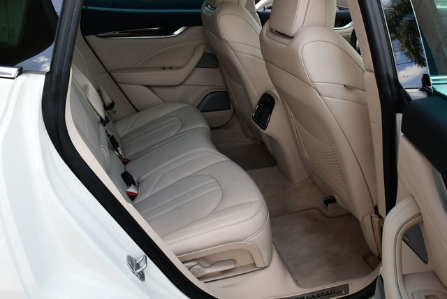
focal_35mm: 36
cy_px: 150
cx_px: 224
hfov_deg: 53.1
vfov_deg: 36.9
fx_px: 447
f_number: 5.6
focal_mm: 18
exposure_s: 1/250
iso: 360
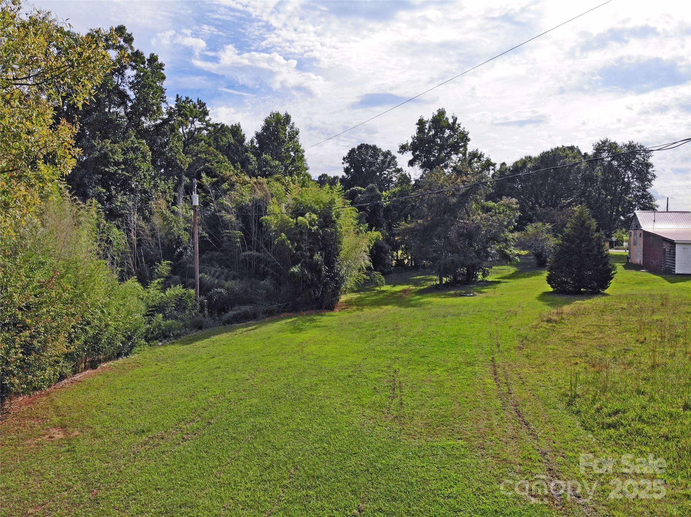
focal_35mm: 24
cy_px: 258
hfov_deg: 71.6
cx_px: 346
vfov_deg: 56.8
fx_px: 479
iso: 100
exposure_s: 1/1658
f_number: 2.8
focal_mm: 4.5
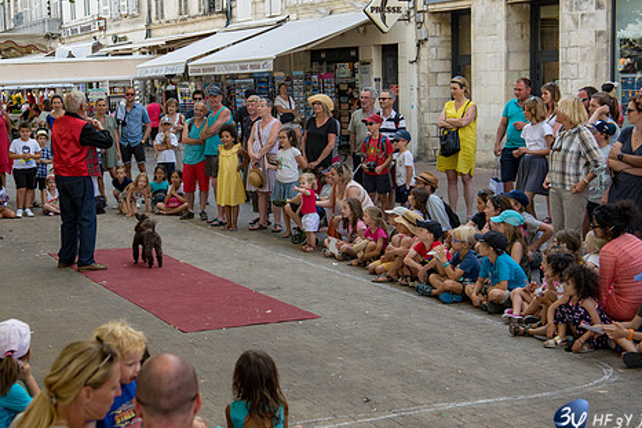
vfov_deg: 24.2
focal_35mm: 56
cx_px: 273
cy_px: 195
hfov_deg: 35.6
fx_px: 999
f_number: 4
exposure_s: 1/60
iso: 64
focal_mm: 45
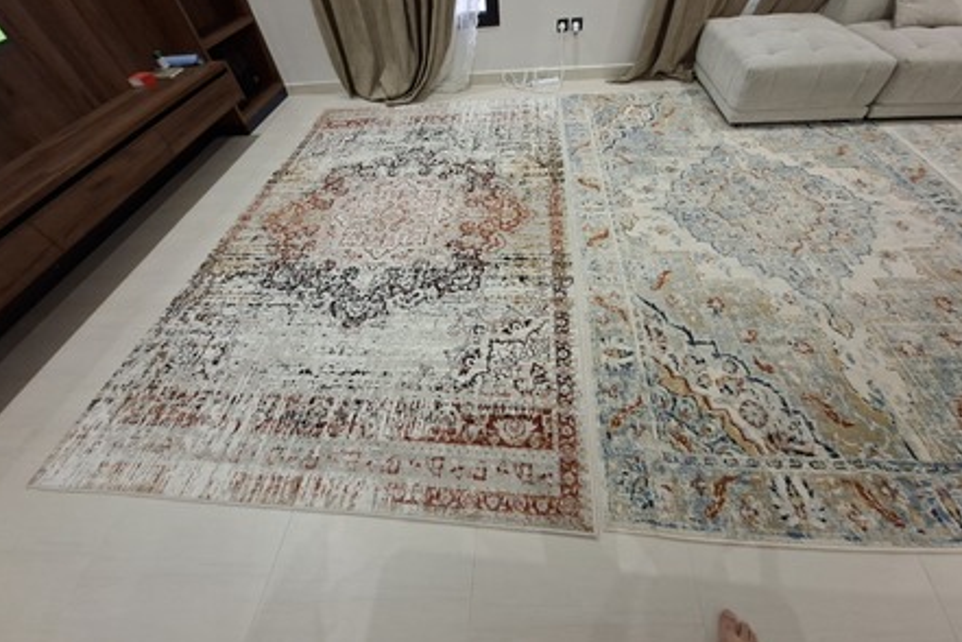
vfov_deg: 80.8
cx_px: 488
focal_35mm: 14
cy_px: 278
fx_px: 374
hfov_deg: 104.2
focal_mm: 1.74
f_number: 2.2
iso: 320
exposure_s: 1/25
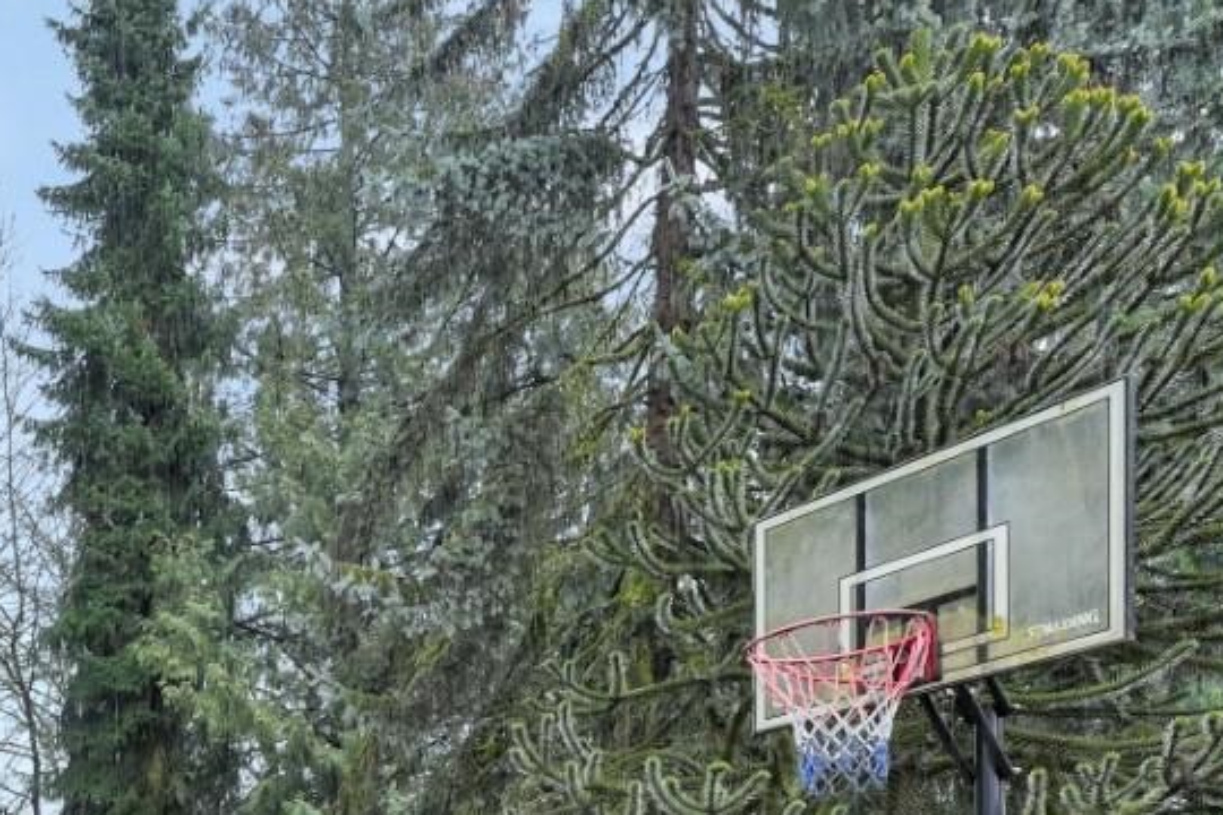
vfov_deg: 26.2
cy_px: 1107
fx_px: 1427
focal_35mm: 42
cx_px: -215
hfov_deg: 36.7
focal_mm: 14
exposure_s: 1/60
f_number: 4
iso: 125
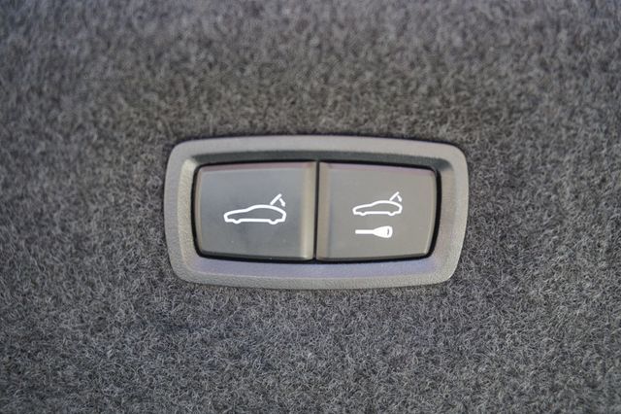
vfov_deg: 29.8
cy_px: 207
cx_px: 310
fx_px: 776
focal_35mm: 45
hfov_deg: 43.6
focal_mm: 30
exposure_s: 1/60
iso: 250
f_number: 5
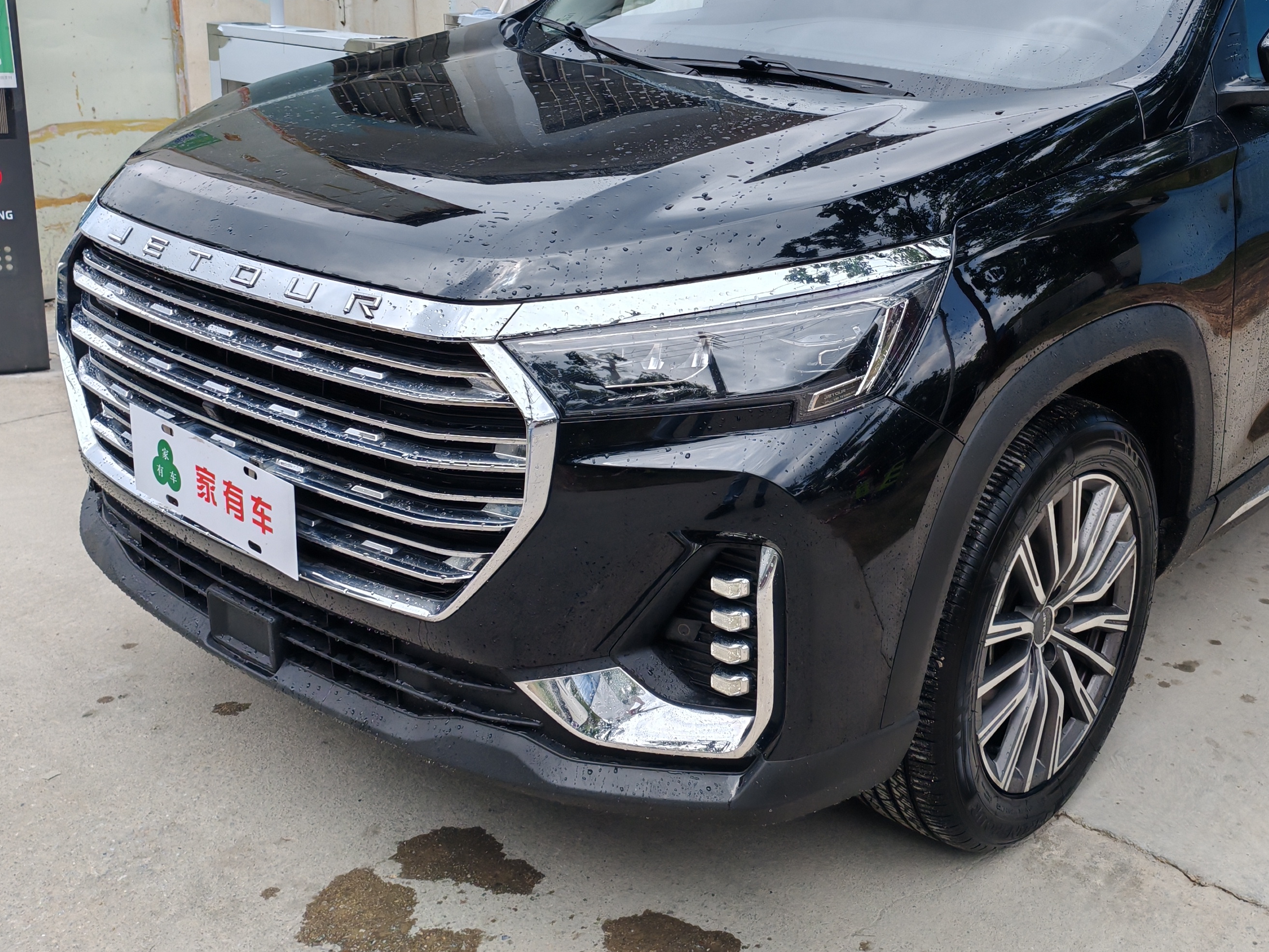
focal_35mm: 42
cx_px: 810
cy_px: 322
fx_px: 1540
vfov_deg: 34.1
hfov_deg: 44.3
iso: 50
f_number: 1.95
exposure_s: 1/1300
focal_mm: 5.52
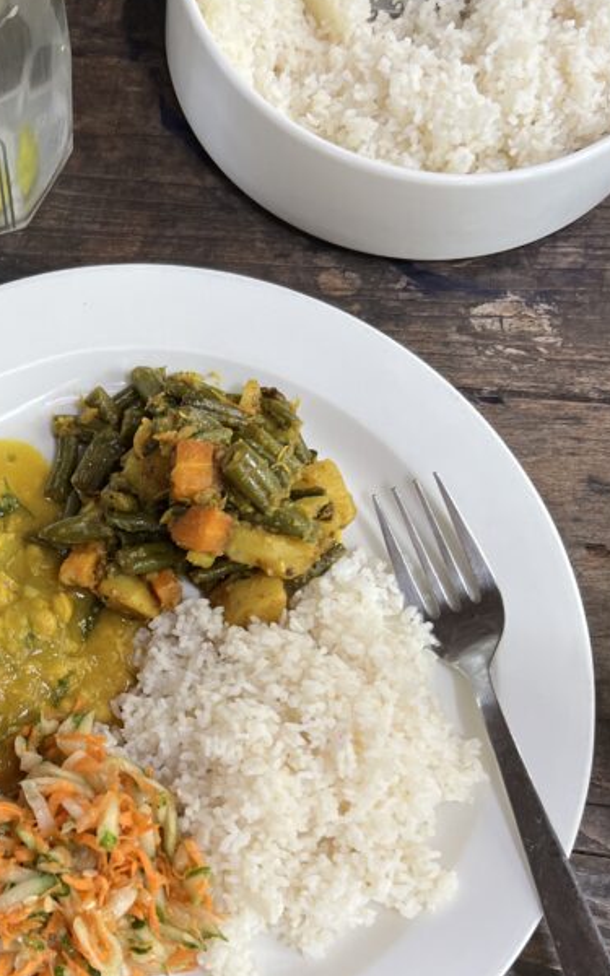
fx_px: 1250
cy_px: 628
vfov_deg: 42.2
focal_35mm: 47
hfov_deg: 26.8
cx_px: 107
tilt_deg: -74.8
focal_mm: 5.7
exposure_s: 1/87
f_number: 1.5
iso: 125
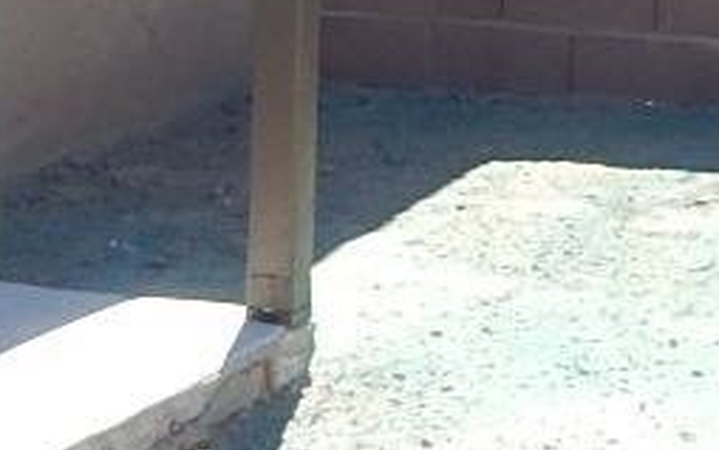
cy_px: -376
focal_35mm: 147
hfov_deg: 14.2
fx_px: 2882
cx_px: 334
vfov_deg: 8.6
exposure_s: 1/500
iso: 125
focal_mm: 4
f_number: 3
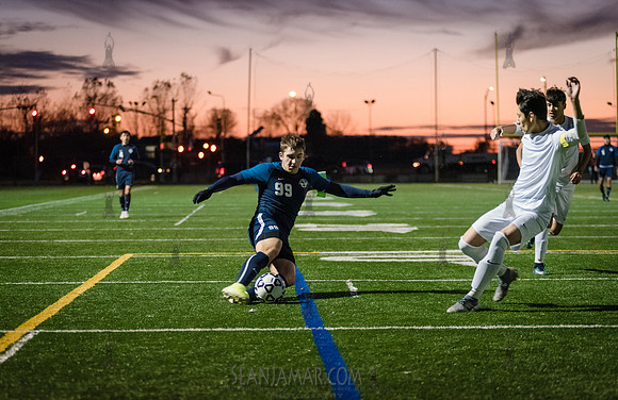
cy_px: 227
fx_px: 1926
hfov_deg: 18.2
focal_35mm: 113
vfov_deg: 11.9
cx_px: 273
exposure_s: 1/800
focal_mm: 100
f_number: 2.8
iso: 5000
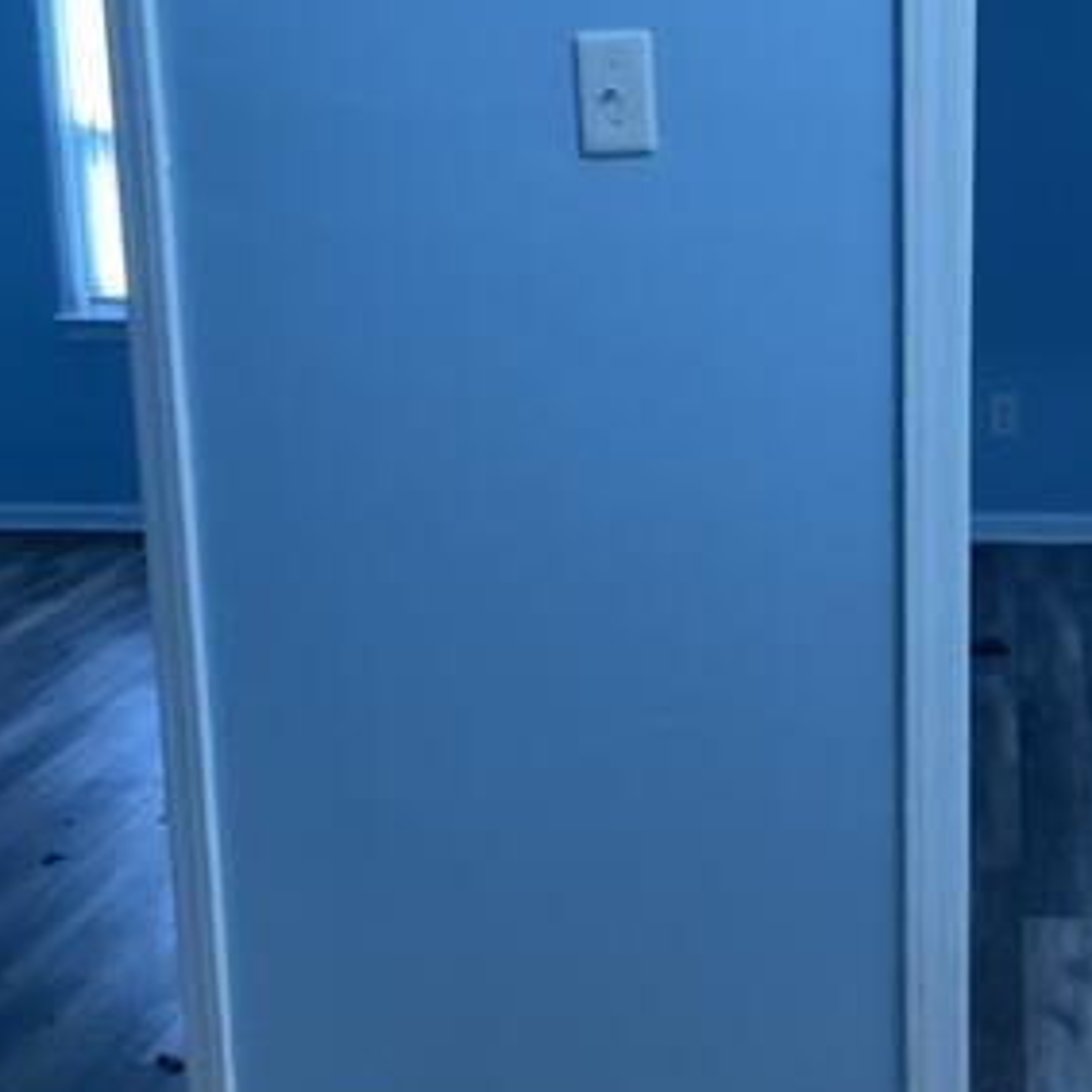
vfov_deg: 29.5
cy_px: 583
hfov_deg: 29.3
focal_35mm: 58
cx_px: 764
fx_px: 2070
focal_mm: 3
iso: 200
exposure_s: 1/40
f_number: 1.8
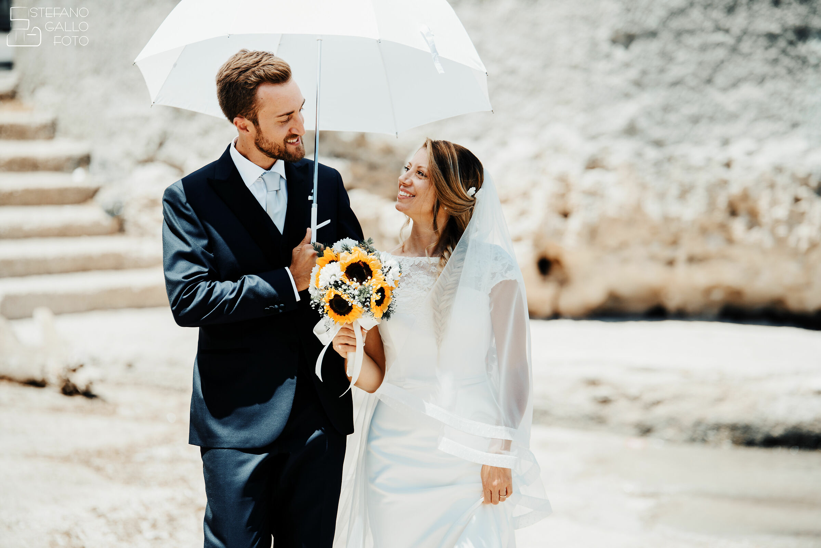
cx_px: 410
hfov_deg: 11.7
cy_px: 274
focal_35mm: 175
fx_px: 3992
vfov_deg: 7.9
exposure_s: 1/800
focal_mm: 175
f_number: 3.5
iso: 100
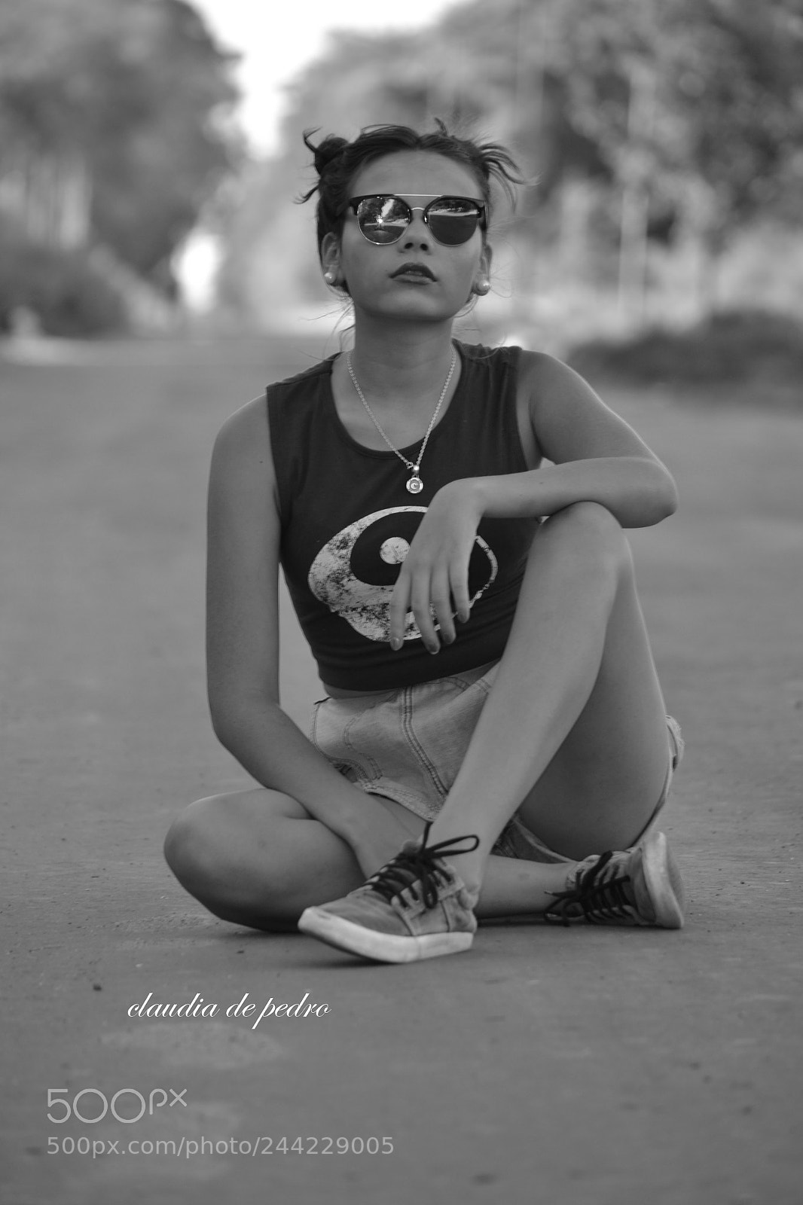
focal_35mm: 232
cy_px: 602
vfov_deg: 8.9
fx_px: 7782
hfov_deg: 5.9
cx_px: 402
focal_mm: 155
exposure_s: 1/80
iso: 100
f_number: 5.6
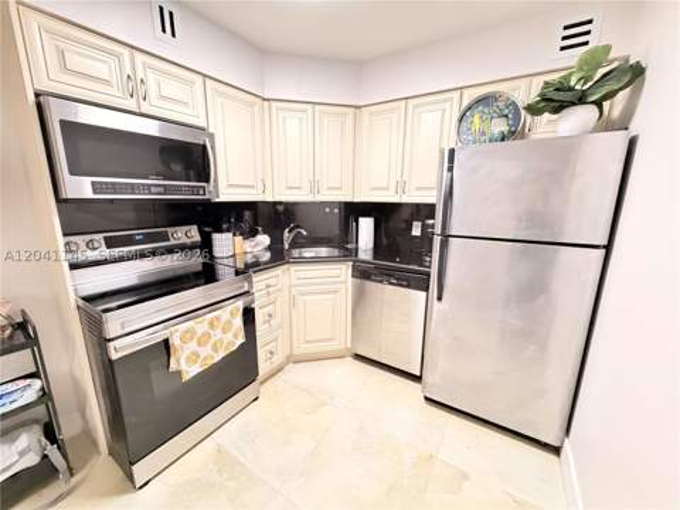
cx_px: 340
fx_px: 275
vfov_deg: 85.7
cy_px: 255
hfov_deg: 102.1
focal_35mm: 14
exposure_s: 1/60
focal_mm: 2.22
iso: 1000
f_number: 2.2
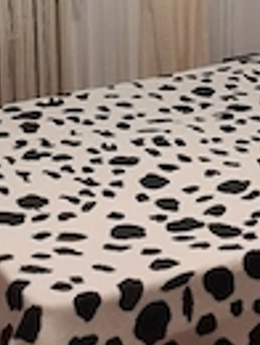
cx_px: 127
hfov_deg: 17.8
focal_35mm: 83
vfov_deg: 22.2
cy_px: -34
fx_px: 829
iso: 250
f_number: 1.9
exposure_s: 1/50
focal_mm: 3.6
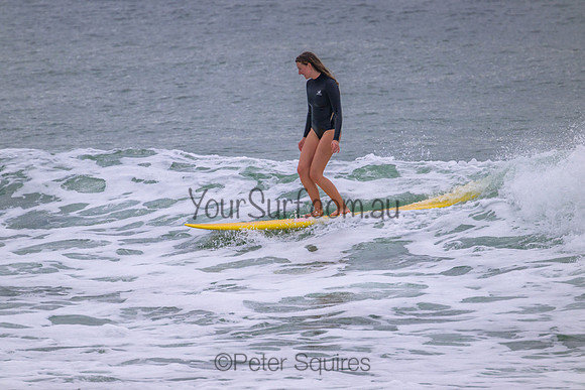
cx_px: 292
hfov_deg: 2.6
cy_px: 195
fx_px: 13002
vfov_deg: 1.7
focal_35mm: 800
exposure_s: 1/2000
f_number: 11
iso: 1000
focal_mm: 800
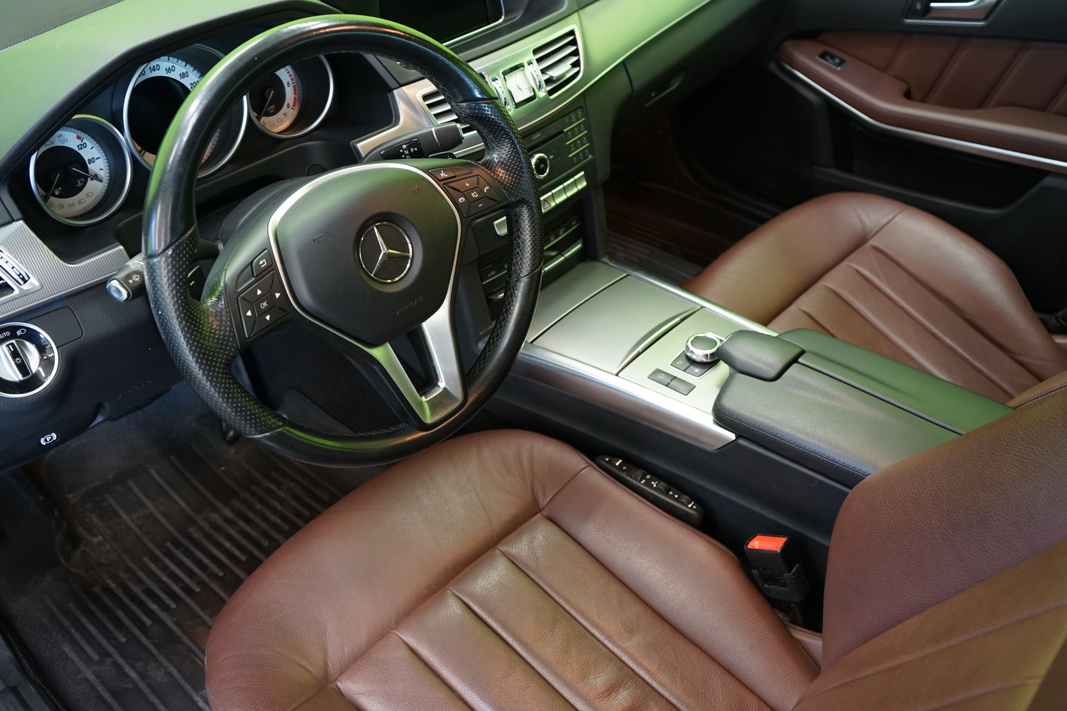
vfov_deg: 42.3
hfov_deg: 60.3
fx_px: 919
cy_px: 356
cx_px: 534
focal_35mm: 31
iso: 1600
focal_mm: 31
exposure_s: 1/20
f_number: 5
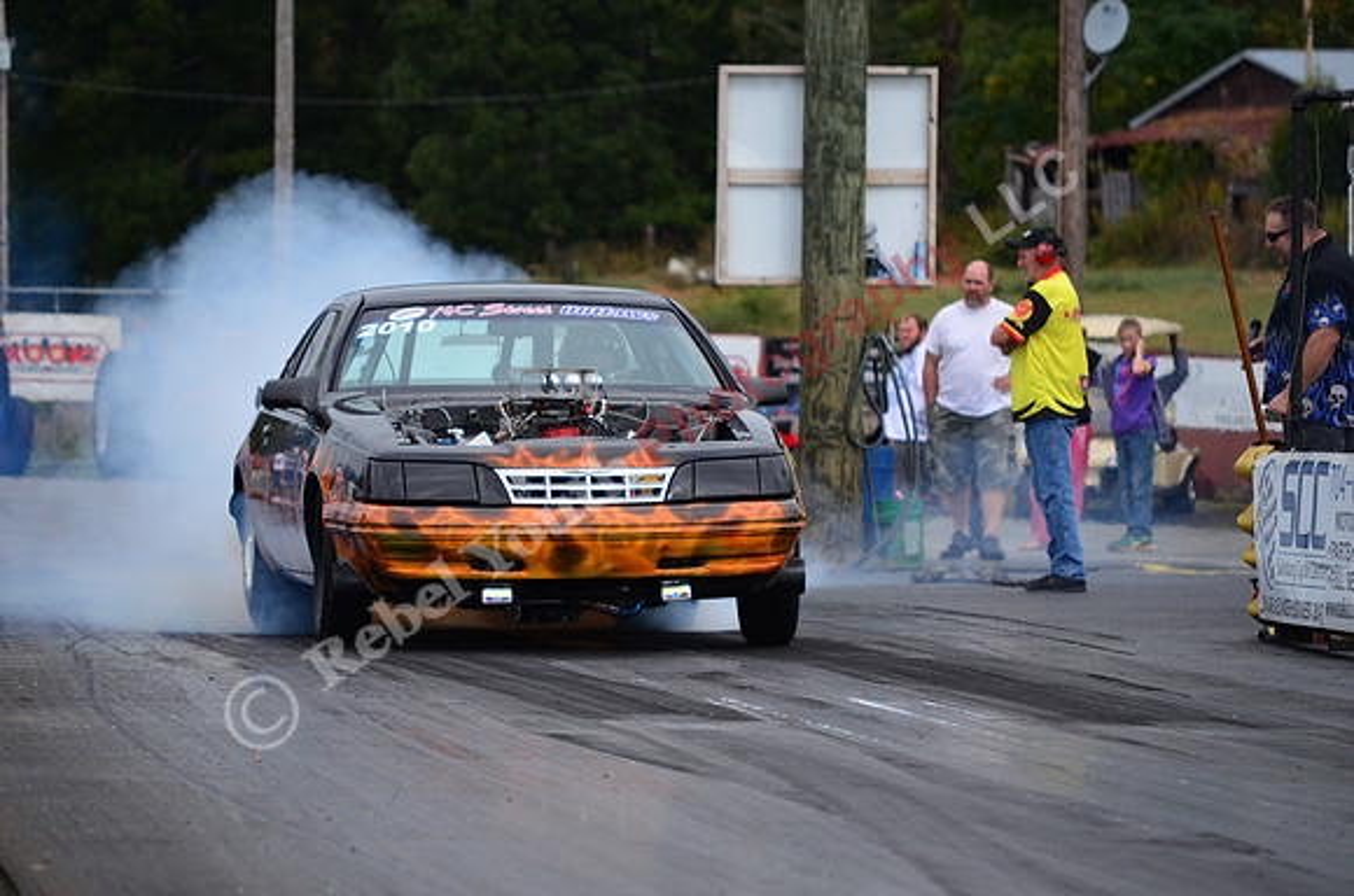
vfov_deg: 5.2
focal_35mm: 262
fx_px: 9851
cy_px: 448
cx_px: 677
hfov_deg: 7.9
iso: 1000
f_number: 6.3
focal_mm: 175
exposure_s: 1/2500
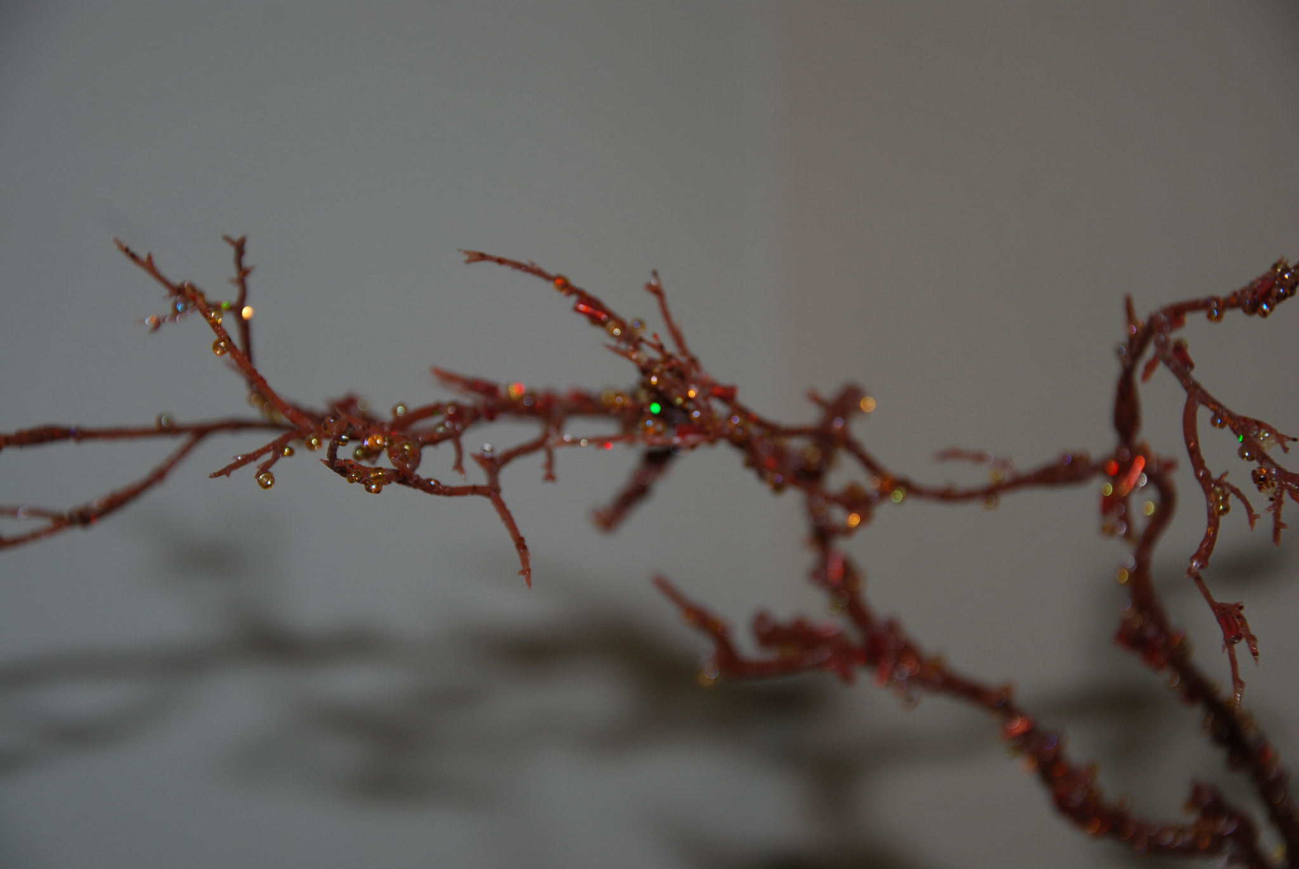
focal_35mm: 112
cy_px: 434
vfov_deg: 12.2
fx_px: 4064
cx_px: 650
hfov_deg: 18.2
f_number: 5.6
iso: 100
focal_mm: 75
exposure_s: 1/125
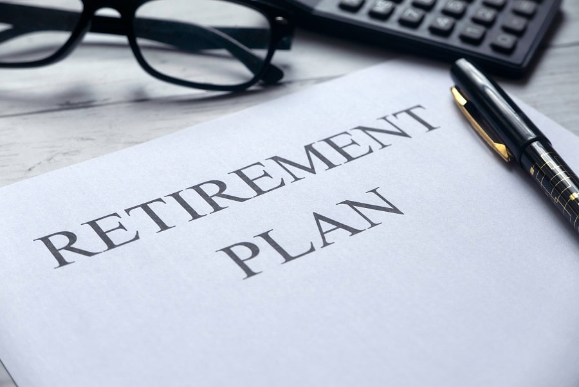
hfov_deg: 27.0
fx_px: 1207
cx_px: 290
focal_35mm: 75
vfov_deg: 18.2
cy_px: 194
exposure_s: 1/125
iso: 200
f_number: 4
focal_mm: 34
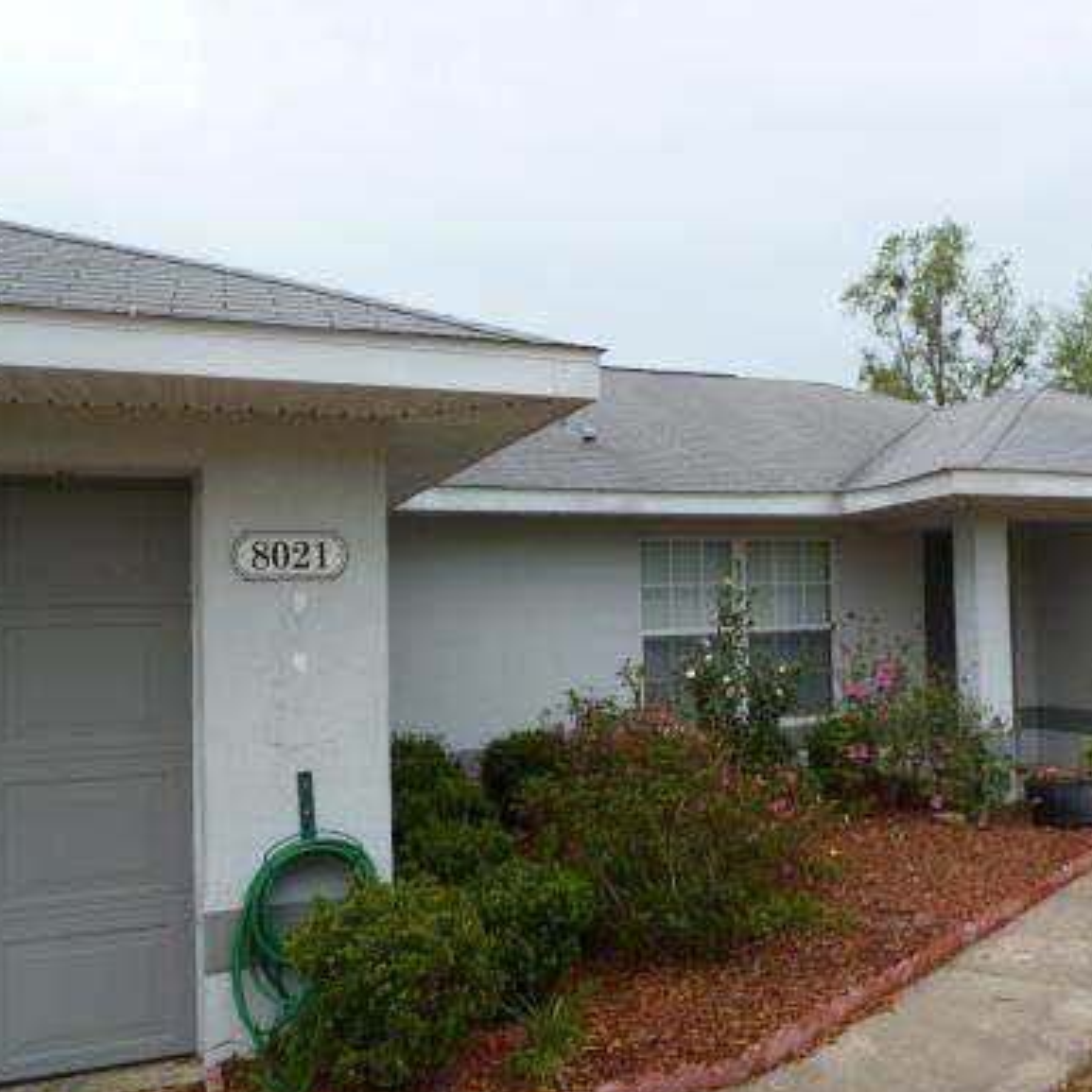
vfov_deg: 51.1
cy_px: 567
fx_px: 1142
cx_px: 803
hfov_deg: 49.3
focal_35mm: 32
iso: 100
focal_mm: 4.3
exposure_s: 1/250
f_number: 3.3
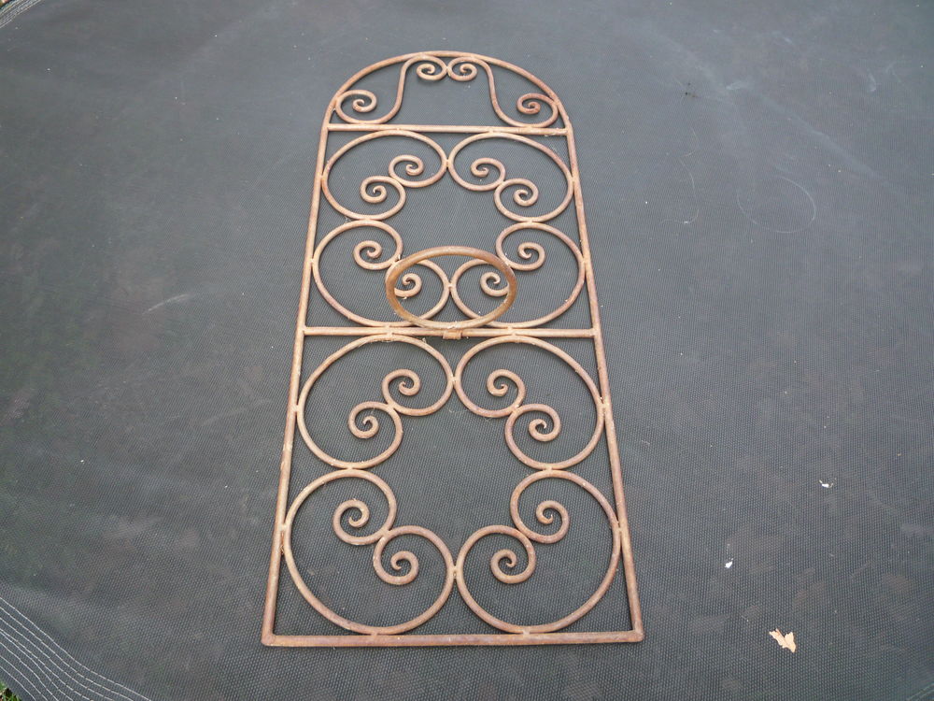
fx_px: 809
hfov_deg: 60.0
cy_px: 350
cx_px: 467
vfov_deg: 46.8
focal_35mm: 30
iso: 100
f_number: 3.3
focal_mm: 5.2
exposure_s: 1/50
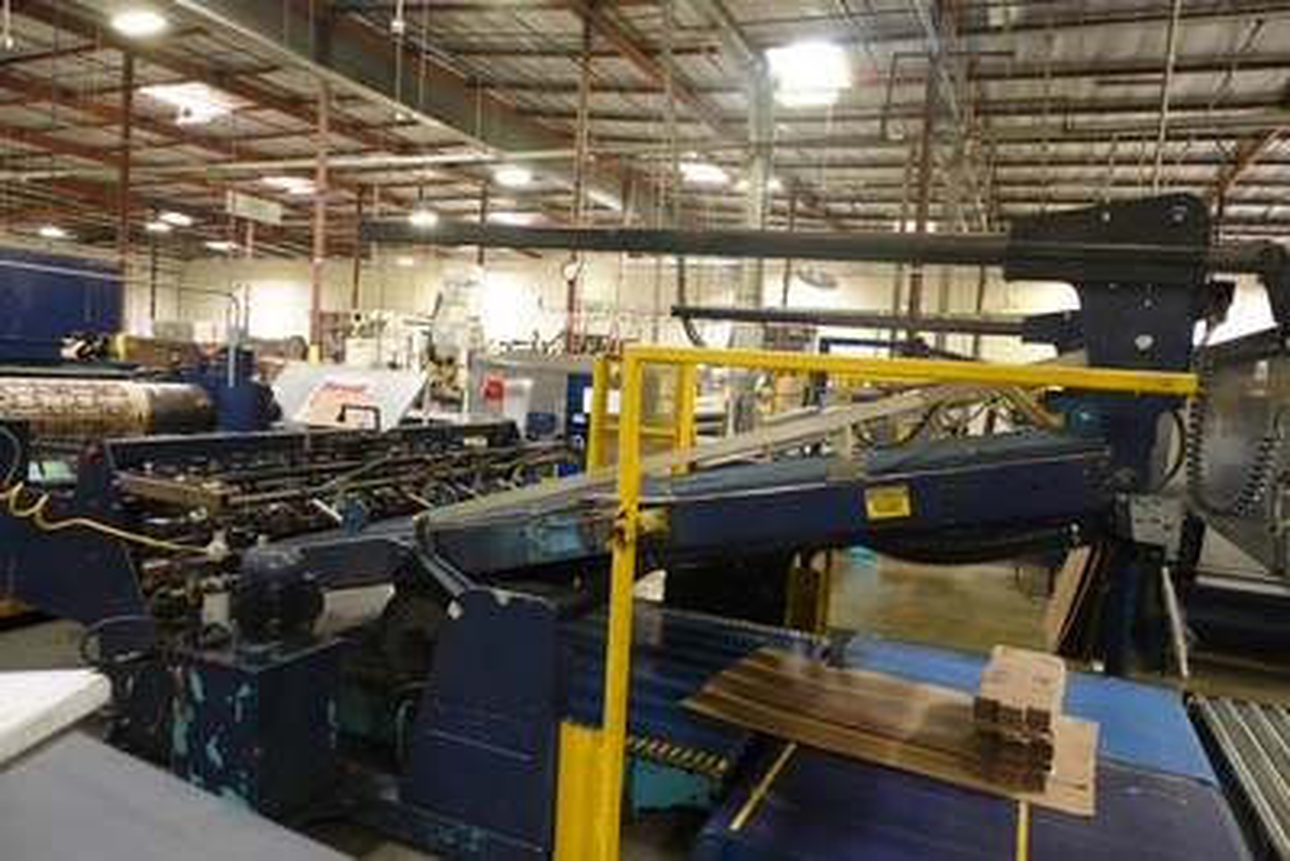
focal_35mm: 24
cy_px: 430
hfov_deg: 73.7
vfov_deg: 53.2
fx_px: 860
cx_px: 645
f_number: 1.8
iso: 2500
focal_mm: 8.8
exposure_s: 1/250
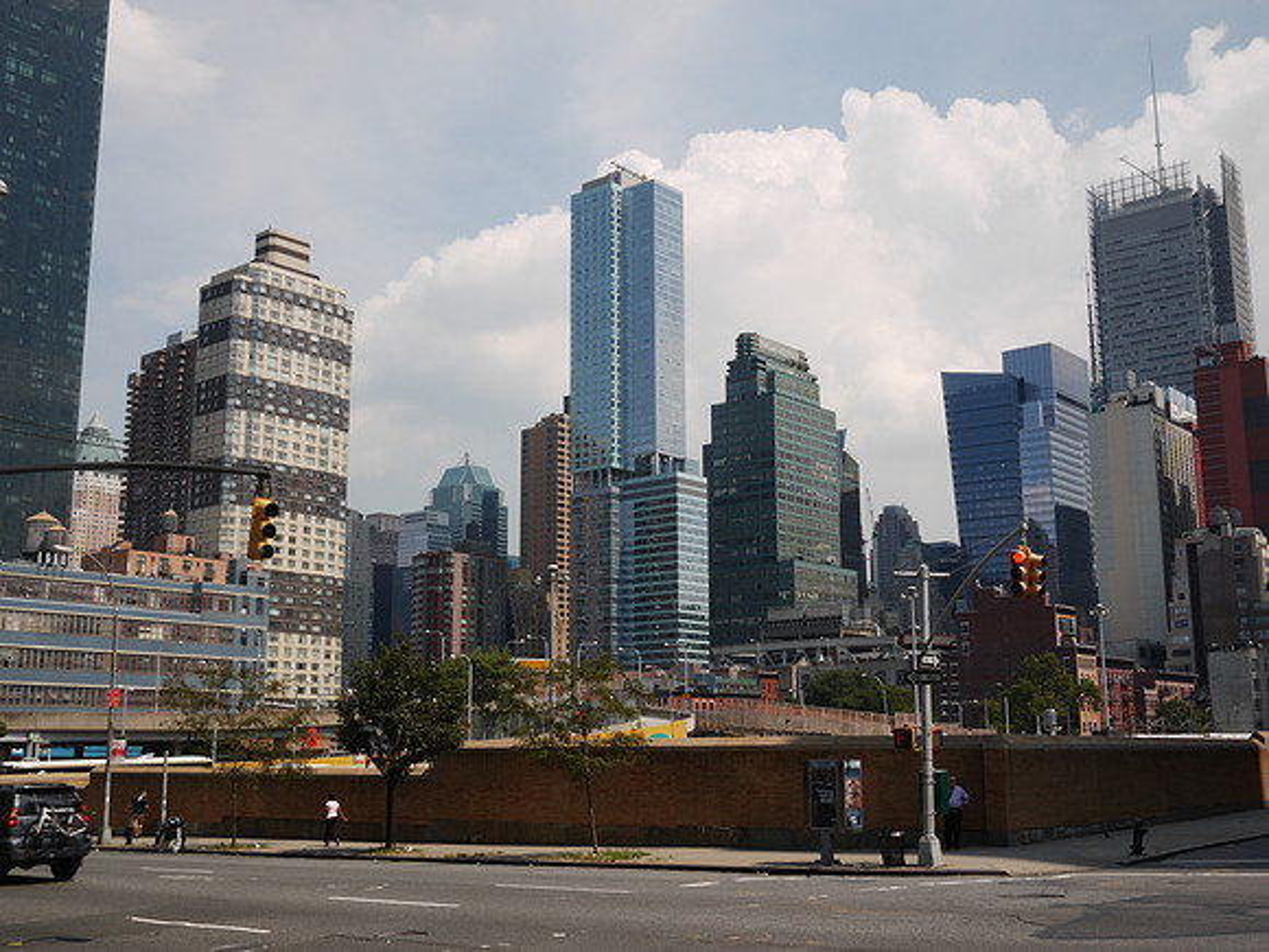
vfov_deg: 36.0
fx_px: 1466
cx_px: 634
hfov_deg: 46.8
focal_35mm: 40
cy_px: 476
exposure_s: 1/125
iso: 100
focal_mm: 20
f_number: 16
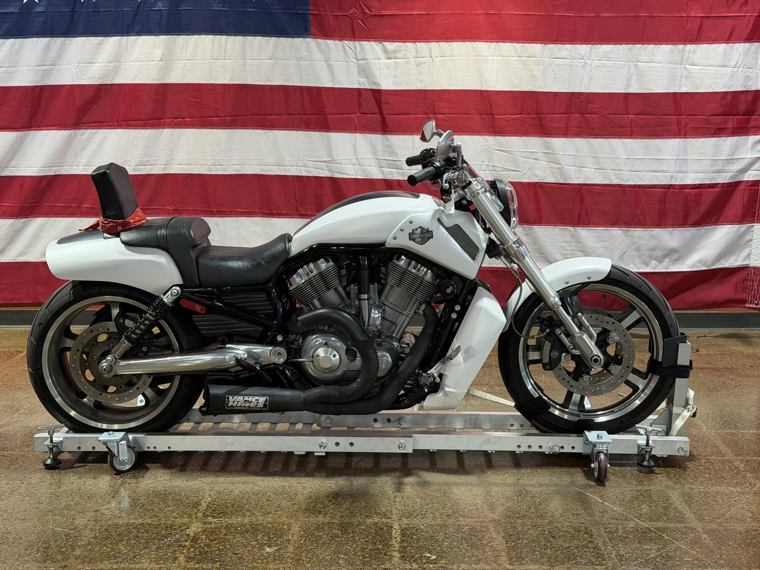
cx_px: 380
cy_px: 285
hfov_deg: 39.7
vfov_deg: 30.3
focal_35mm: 48
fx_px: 1054
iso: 64
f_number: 1.78
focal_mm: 6.76
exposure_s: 1/60
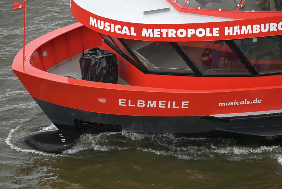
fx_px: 3136
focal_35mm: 400
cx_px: 141
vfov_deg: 3.4
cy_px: 94
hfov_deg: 5.1
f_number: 5.6
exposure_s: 1/500
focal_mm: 400
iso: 200
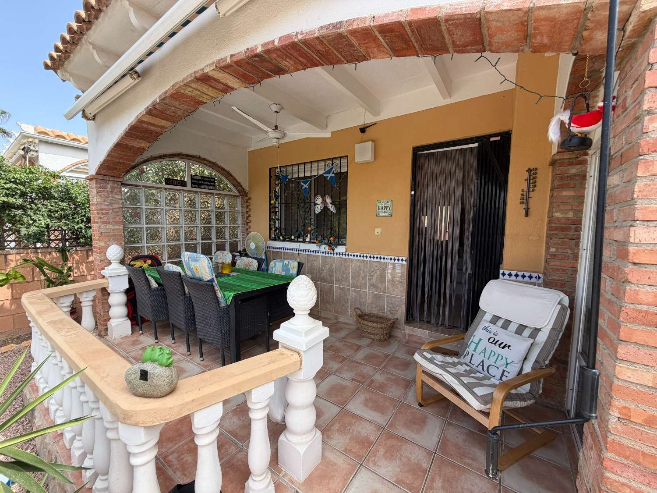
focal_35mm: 14
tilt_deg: -2.2
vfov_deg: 85.7
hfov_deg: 102.1
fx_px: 266
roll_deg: -0.6
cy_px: 246
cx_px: 328
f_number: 2.2
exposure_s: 1/502
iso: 64
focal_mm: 2.22
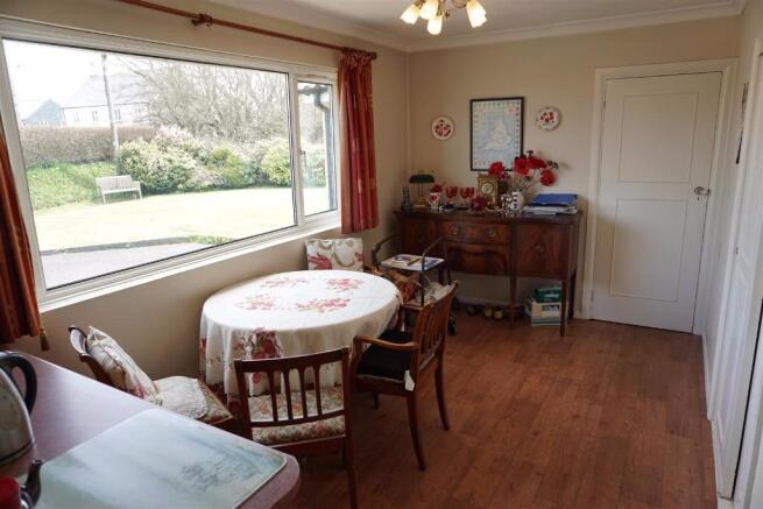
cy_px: 254
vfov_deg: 53.2
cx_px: 382
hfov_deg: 73.7
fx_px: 509
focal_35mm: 24
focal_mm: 16
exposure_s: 1/60
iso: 100
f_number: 4
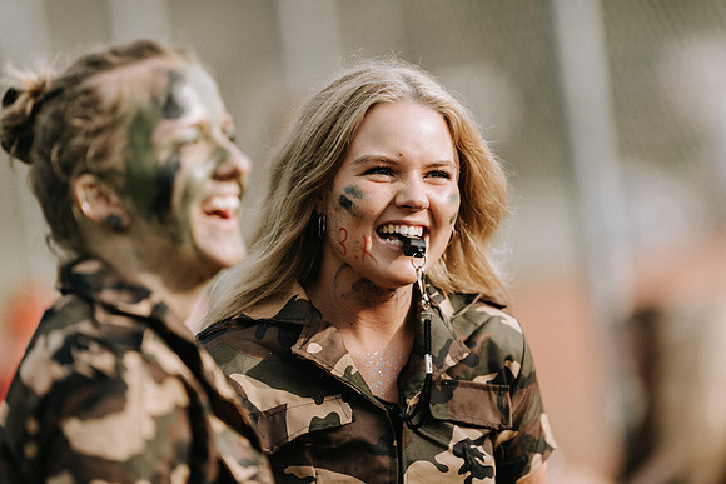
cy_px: 242
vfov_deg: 6.9
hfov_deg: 10.3
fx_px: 4034
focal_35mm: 200
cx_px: 363
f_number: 2
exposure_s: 1/1600
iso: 100
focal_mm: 200
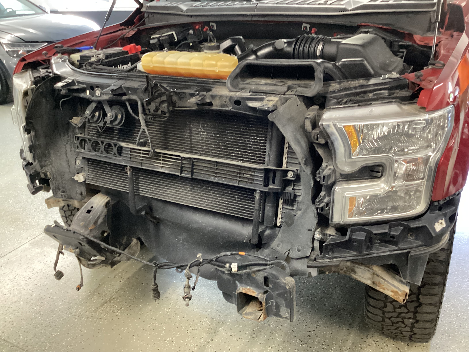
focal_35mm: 31
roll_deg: +1.0
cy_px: 176
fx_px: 420
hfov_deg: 58.4
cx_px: 234
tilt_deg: -25.9
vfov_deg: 45.4
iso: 500
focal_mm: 3.3
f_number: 2.4
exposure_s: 1/30
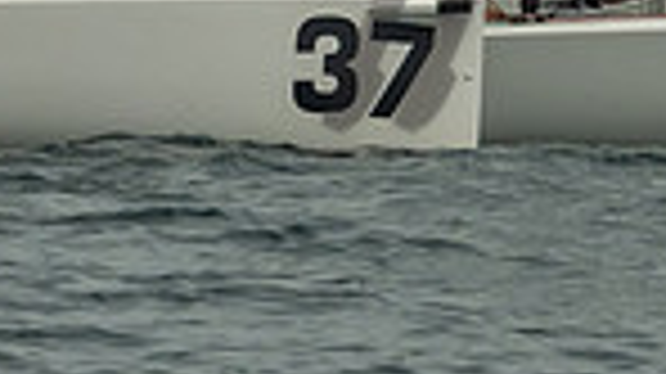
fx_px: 17170
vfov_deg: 1.2
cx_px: 104
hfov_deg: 2.2
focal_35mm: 973
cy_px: -332
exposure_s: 1/2500
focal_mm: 185
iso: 800
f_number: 9
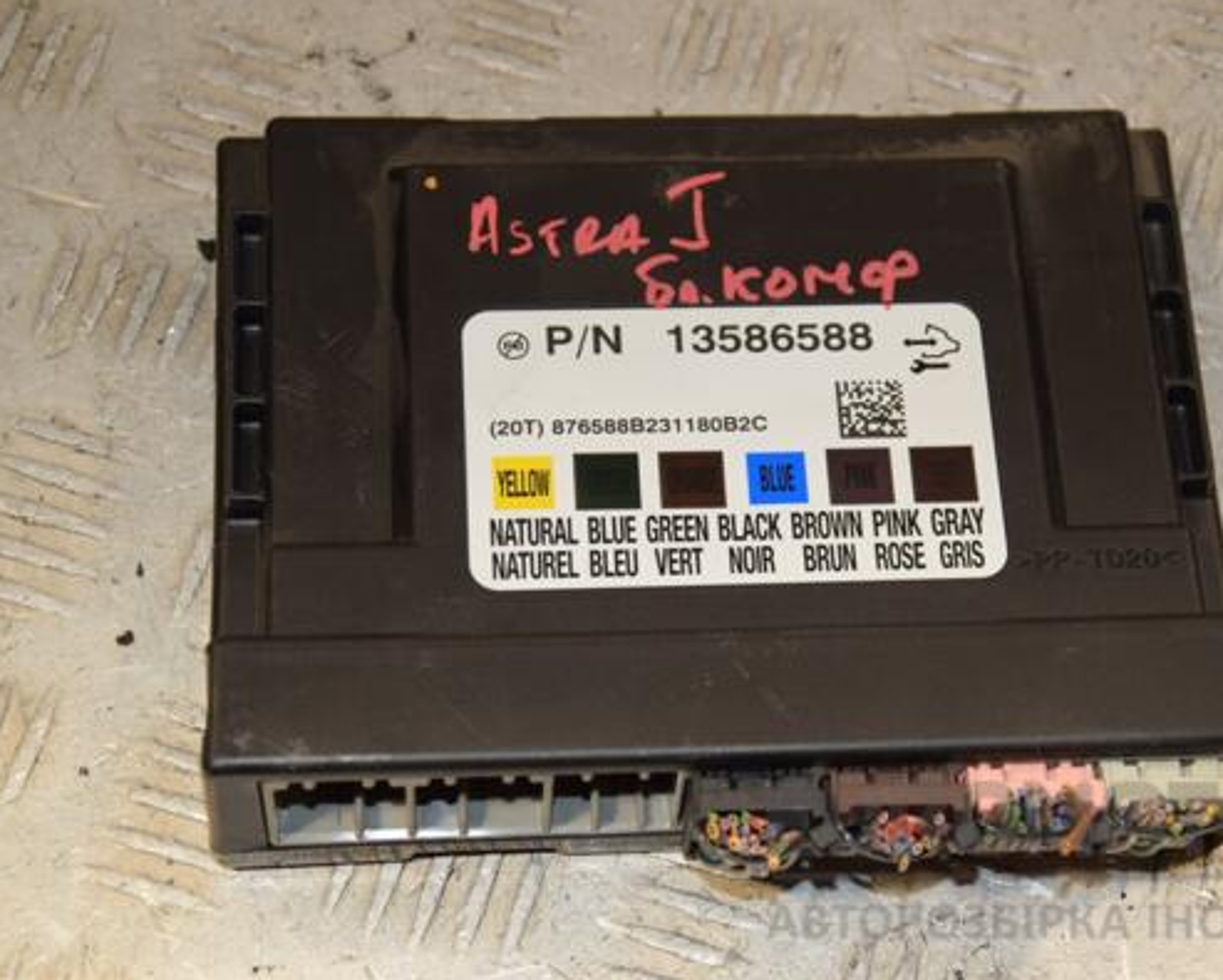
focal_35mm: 89
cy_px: 489
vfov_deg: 17.3
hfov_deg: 21.5
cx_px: 719
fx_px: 3223
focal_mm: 52
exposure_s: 1/200
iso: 800
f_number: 7.1
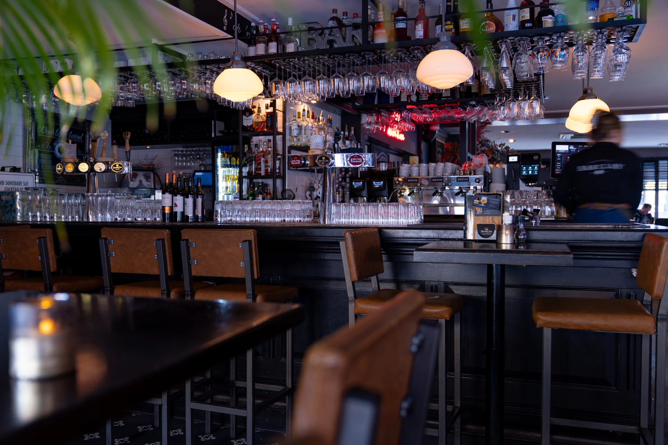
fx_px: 594
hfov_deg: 58.7
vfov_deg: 41.1
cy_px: 222
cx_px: 334
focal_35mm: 32
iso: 100
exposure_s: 1/10
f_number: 2.8
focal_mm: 32
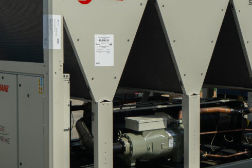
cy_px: 72
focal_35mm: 71
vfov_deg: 19.2
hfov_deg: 28.2
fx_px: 497
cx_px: 173
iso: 200
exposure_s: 1/320
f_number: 4
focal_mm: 34
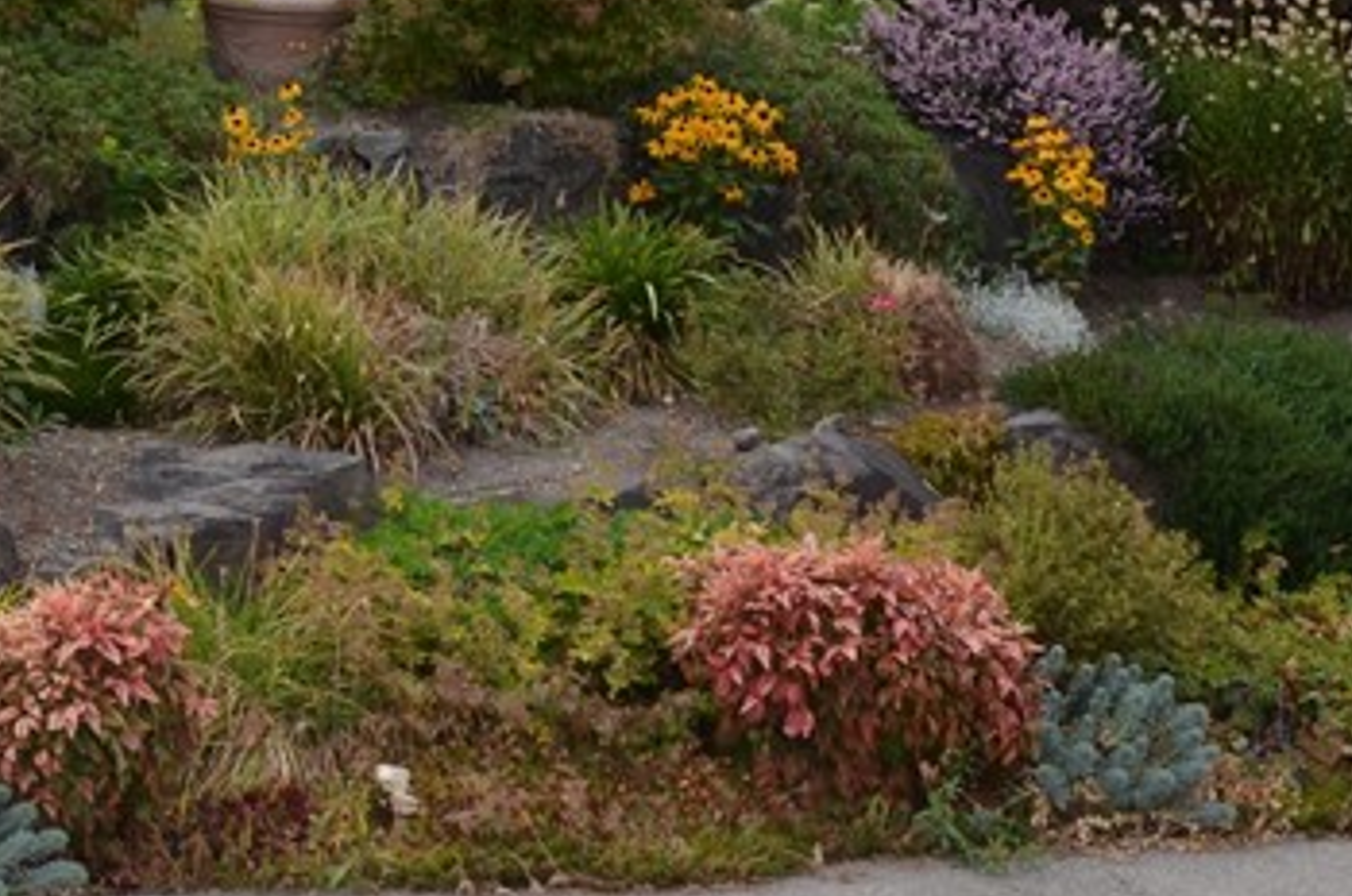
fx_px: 3149
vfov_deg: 15.7
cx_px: 218
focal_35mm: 84
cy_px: -145
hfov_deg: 23.8
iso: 100
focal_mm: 18
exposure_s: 1/200
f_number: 5
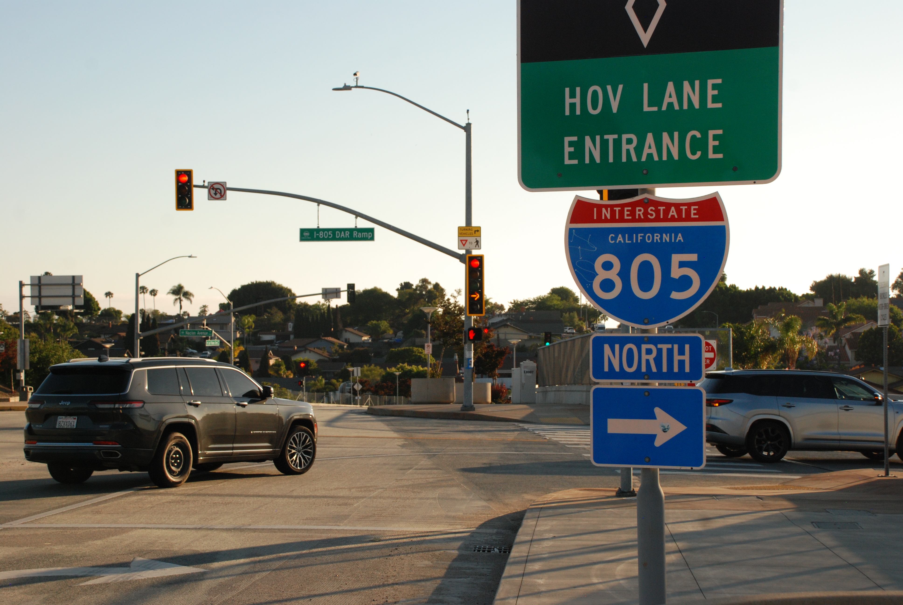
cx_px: 452
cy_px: 302
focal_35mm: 60
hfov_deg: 33.4
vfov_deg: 22.7
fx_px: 1507
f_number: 8
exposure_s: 1/640
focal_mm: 40
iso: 400
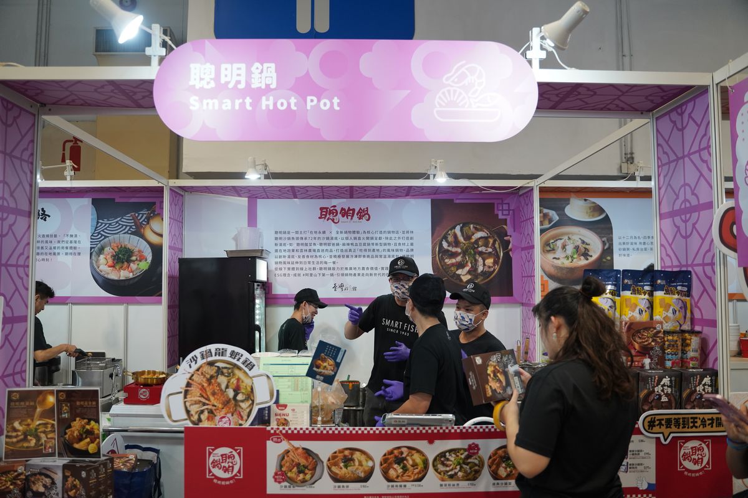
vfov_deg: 46.4
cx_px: 374
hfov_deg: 65.5
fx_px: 582
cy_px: 249
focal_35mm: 28
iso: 1600
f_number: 3.2
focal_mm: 28
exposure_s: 1/160
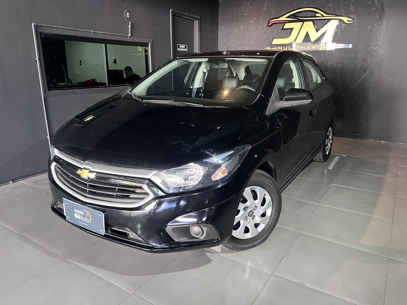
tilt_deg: -15.0
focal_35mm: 26
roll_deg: +0.2
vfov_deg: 53.1
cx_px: 204
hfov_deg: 67.3
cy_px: 152
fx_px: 306
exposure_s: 1/60
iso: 500
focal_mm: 5.7
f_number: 1.5
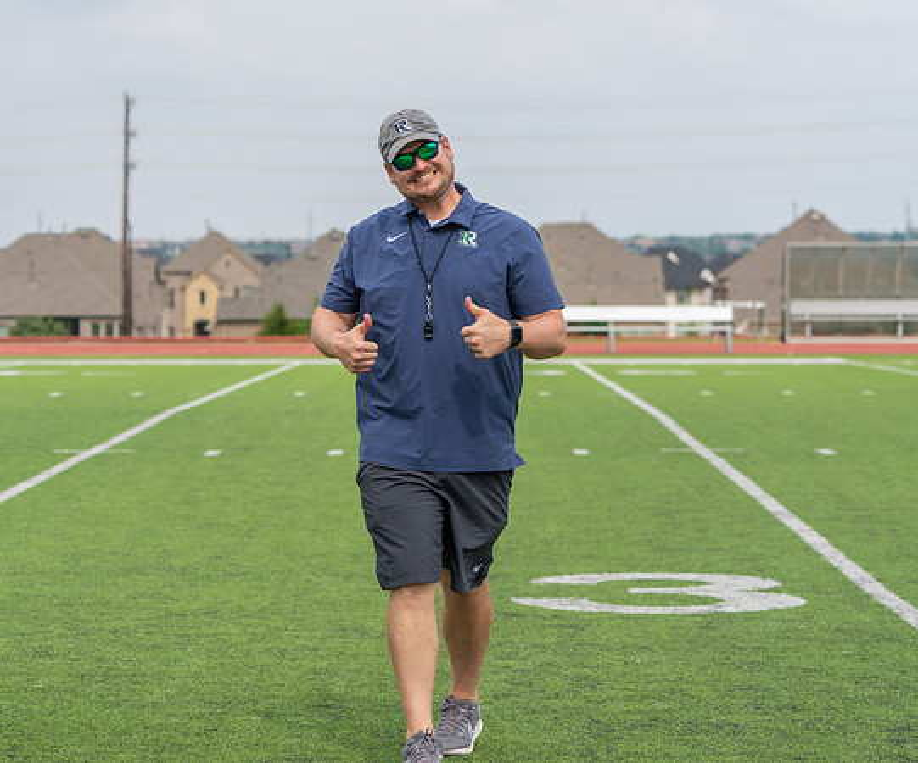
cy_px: 383
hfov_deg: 16.0
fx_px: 3260
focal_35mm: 118
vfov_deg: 13.4
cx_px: 437
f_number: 5.6
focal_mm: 100
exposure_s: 1/1250
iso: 400
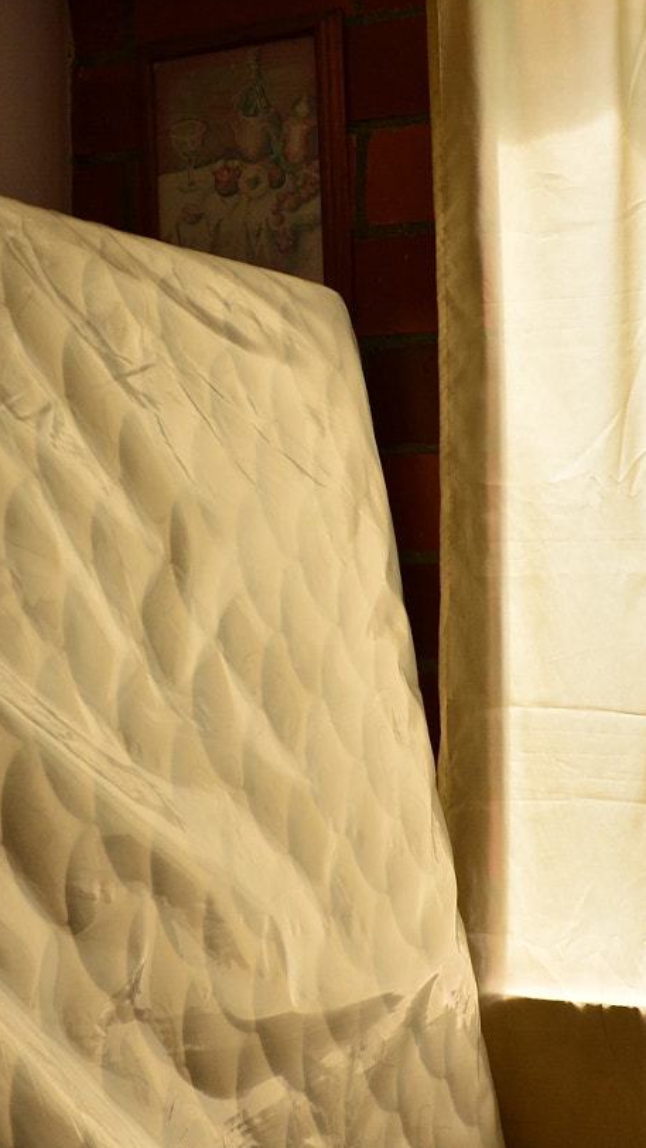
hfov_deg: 18.5
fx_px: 1980
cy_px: 623
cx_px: 233
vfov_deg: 32.3
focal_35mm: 65
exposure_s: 1/60
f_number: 7.1
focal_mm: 21
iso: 320
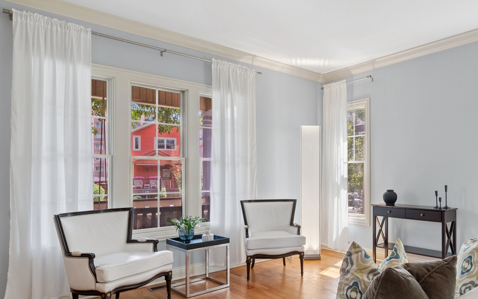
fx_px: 339
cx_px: 335
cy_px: 176
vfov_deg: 47.4
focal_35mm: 26
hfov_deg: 67.6
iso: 200
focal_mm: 14
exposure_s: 1/8
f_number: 9.5
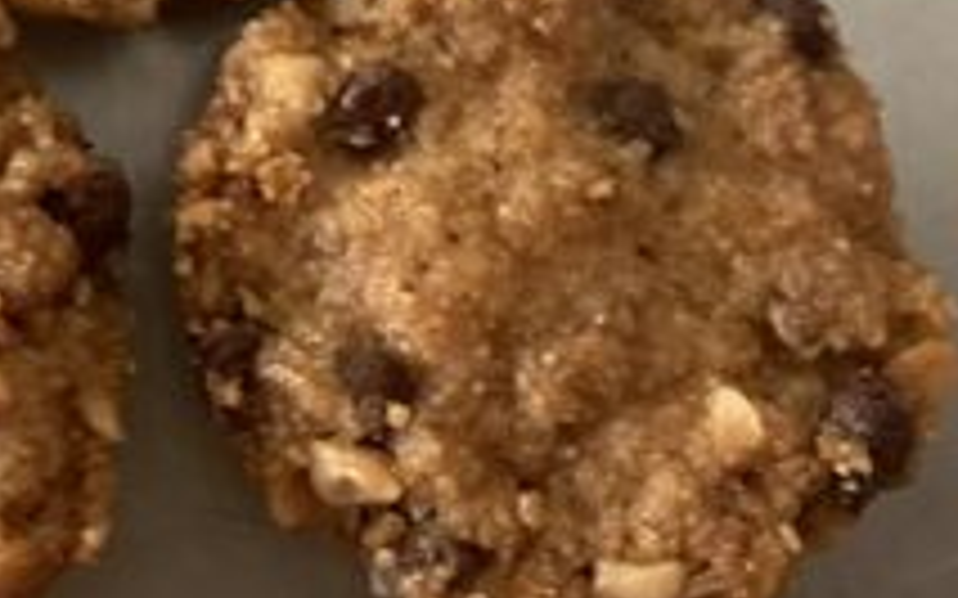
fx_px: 2166
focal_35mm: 83
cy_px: 49
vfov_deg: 15.5
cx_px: 376
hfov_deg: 24.9
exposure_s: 1/35
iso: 640
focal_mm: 4.25
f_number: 1.8
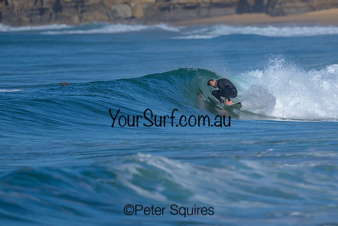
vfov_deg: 1.3
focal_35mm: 1101
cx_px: 212
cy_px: 74
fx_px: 10335
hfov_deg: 1.9
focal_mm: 800
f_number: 6.3
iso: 180
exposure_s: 1/2000
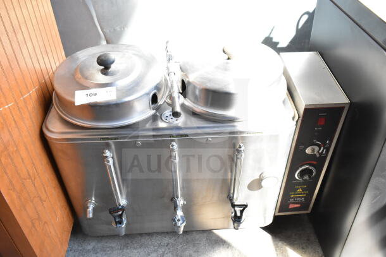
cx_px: 193
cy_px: 128
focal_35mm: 33
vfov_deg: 40.0
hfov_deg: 57.2
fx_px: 354
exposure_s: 1/200
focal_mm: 22
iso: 1600
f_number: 7.1
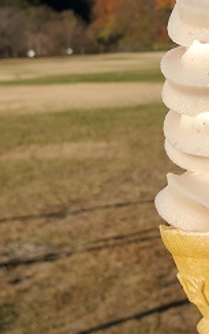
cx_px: 184
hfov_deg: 15.9
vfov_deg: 25.2
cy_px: 85
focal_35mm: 81
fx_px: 739
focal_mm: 4.3
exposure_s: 1/1476
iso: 50
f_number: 2.4
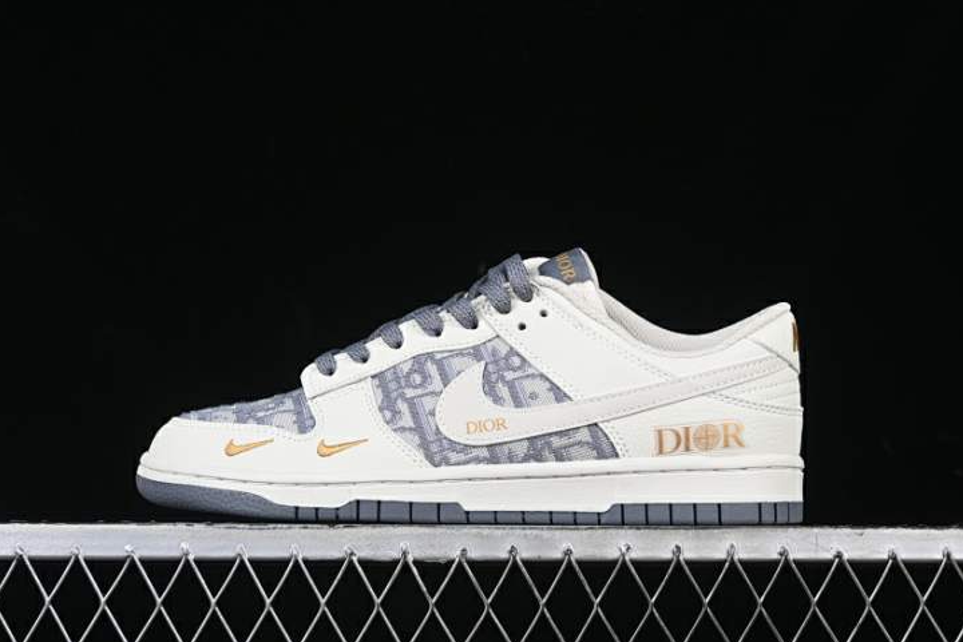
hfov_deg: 26.7
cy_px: 322
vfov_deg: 17.9
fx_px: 2033
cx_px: 484
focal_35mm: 76
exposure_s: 1/80
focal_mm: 50
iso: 160
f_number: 8
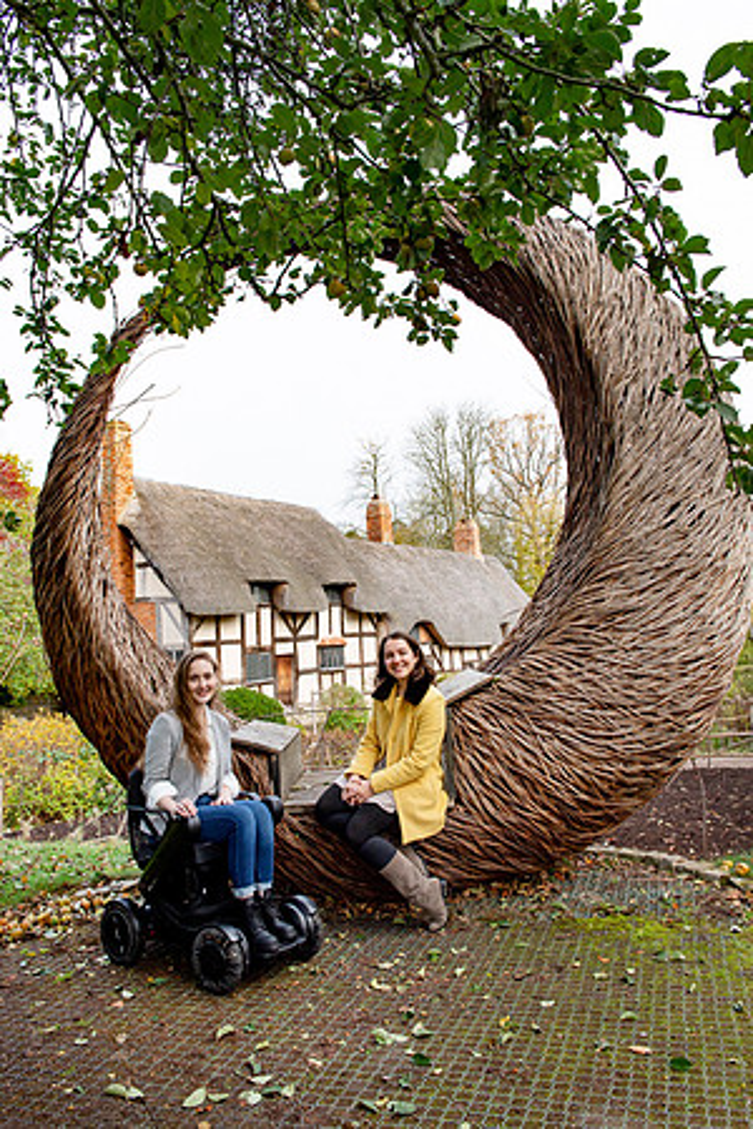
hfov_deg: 46.4
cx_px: 376
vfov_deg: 65.5
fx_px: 878
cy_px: 564
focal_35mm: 28
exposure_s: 1/160
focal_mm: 28
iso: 320
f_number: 8
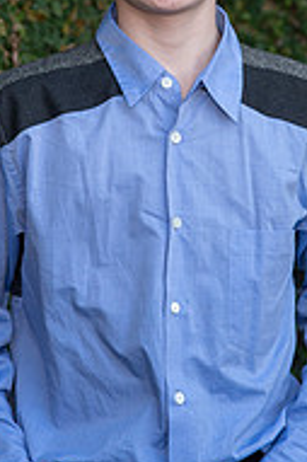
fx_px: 3178
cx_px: 152
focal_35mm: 248
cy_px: 70
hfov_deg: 5.5
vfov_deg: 8.3
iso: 640
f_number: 5
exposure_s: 1/250
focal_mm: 105
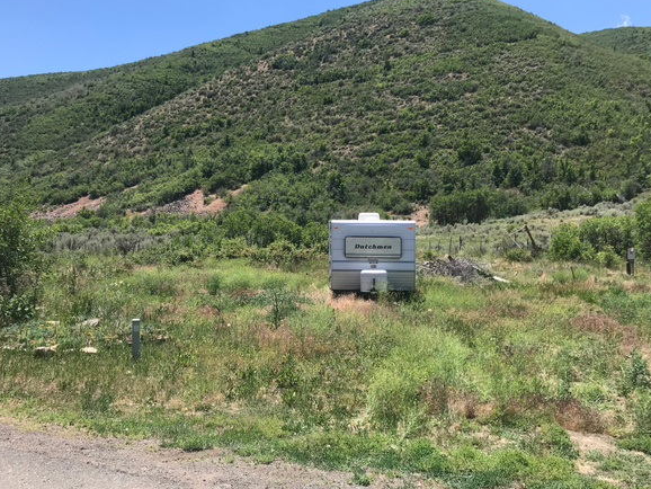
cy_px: 246
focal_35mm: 31
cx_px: 333
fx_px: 583
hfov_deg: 58.3
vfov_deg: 45.5
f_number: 1.8
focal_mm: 3.99
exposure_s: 1/1709
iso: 20
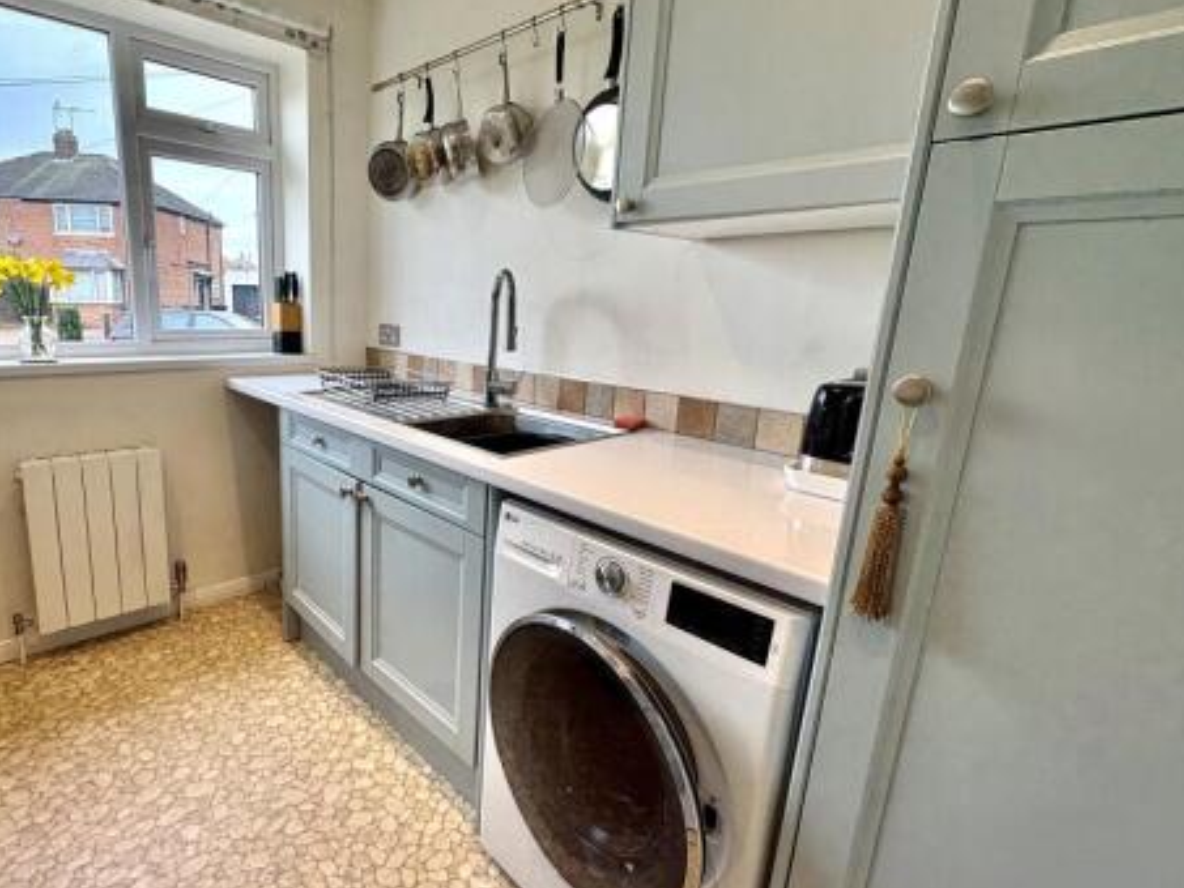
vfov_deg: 71.6
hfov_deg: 86.3
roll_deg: -1.2
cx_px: 459
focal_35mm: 18
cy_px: 435
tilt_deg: -12.5
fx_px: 616
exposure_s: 1/100
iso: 50
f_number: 2.2
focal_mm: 2.22
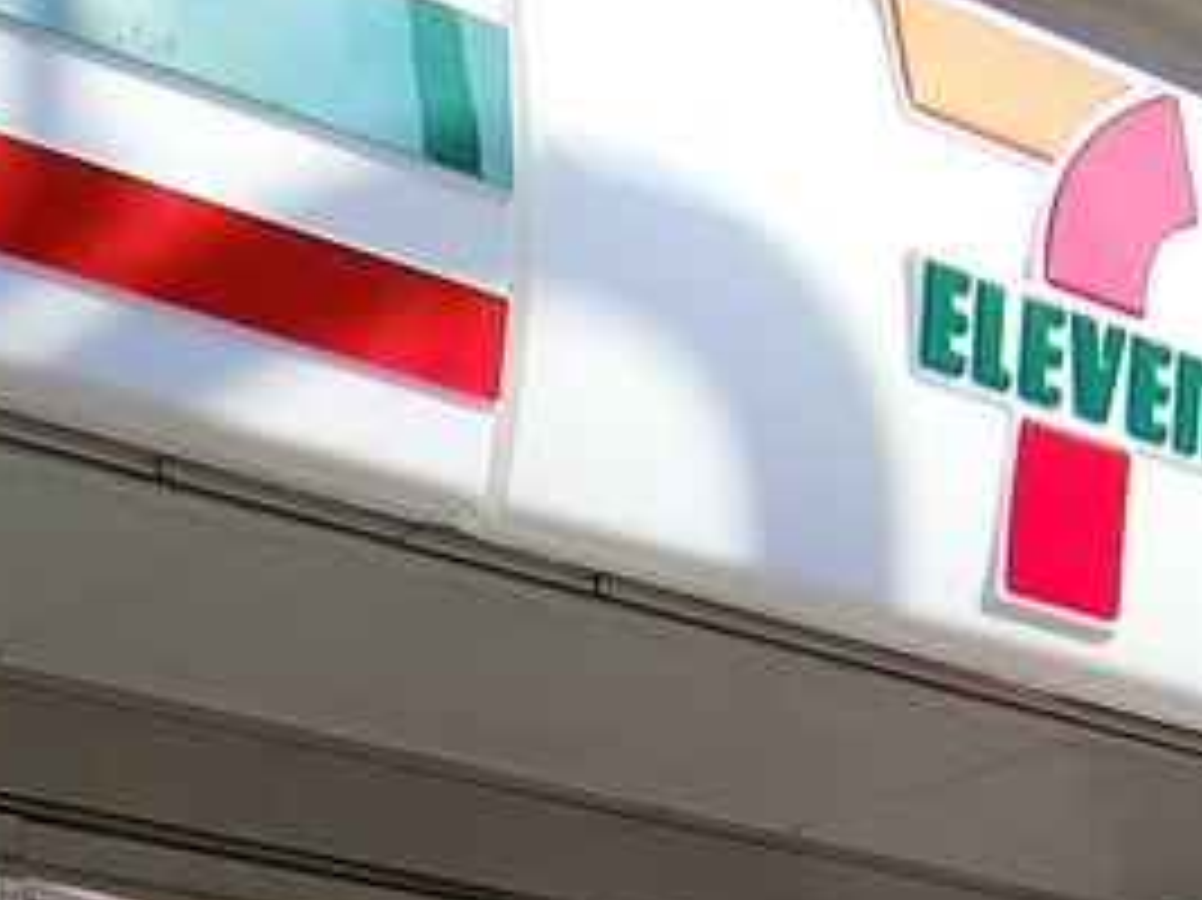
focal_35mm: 114
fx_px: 3957
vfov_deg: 12.0
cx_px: 297
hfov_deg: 17.2
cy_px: 1575
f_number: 6.9
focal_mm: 4.06
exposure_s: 1/200
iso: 80
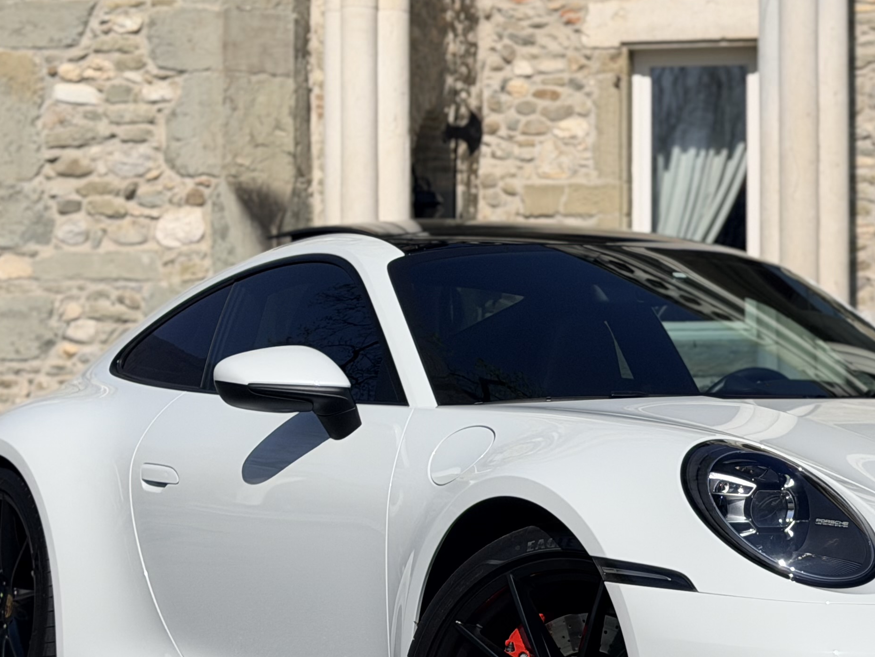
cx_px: 712
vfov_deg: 14.2
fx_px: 2629
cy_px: 316
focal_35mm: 104
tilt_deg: +2.0
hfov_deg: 18.7
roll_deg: +0.7
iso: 64
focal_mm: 6.76
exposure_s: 1/13333
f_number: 1.78
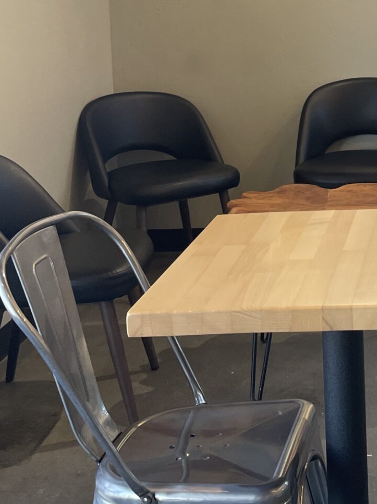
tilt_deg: -3.2
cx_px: 427
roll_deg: +1.8
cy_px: -2
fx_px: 1003
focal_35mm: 69
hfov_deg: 20.2
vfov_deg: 26.6
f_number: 1.6
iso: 64
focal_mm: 4.2
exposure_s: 1/60
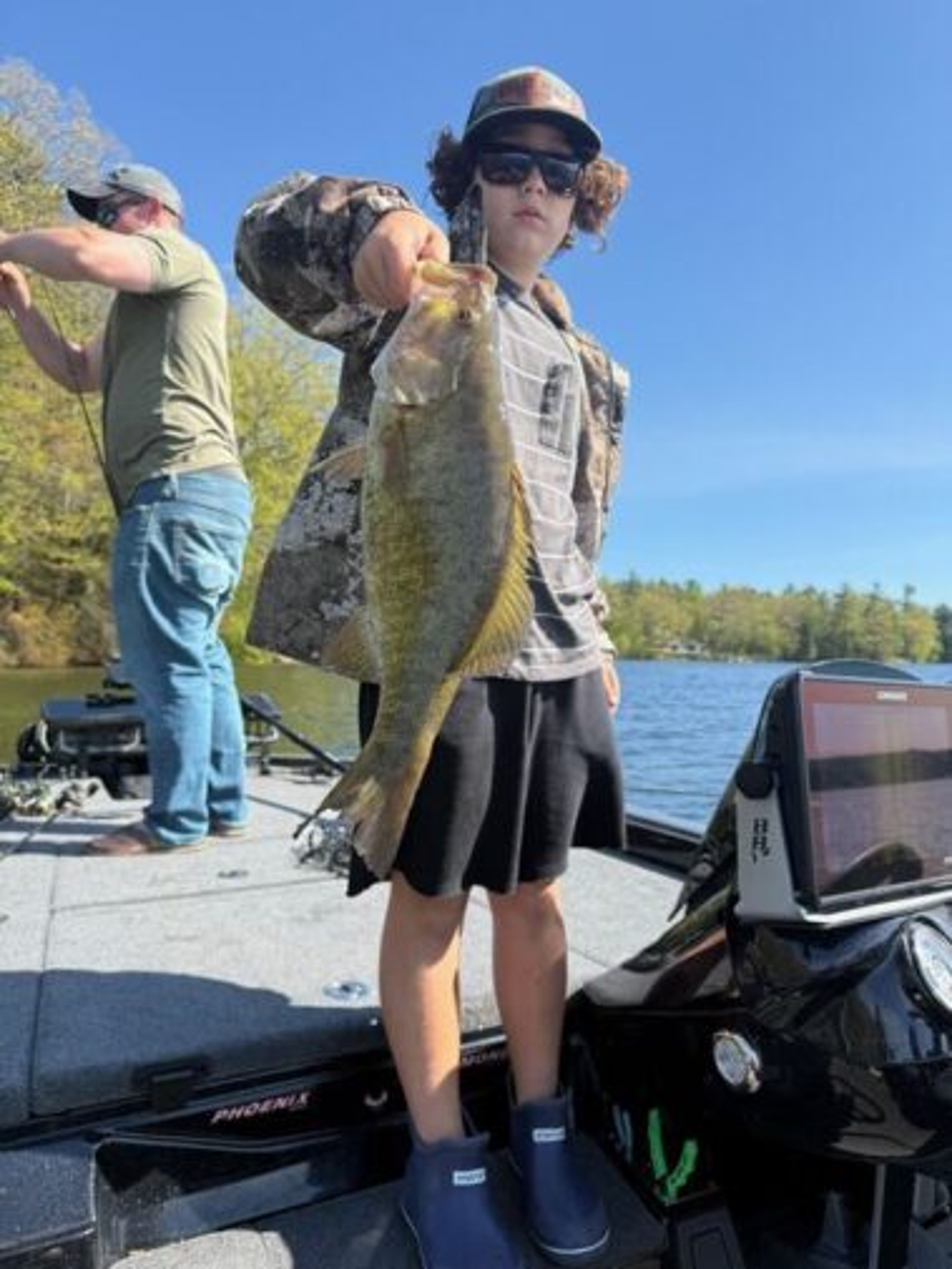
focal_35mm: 24
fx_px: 880
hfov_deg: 56.8
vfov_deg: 71.6
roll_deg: -0.5
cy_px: 634
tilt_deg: +1.9
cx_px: 476
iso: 80
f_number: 1.78
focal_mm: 6.76
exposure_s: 1/2169
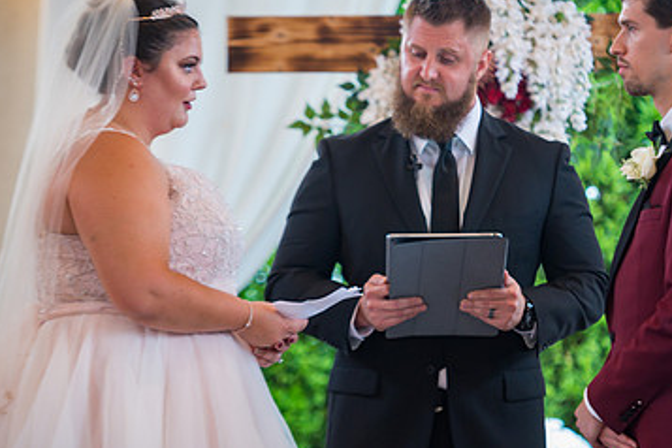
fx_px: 4181
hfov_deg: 9.2
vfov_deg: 6.1
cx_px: 429
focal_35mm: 224
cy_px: 245
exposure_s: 1/45
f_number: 2.8
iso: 1100
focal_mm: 130
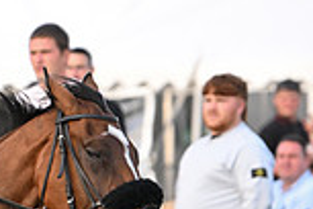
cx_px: -207
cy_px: 319
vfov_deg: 1.8
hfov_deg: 2.7
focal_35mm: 759
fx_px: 6599
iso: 1250
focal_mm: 200
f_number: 4
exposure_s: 1/2000
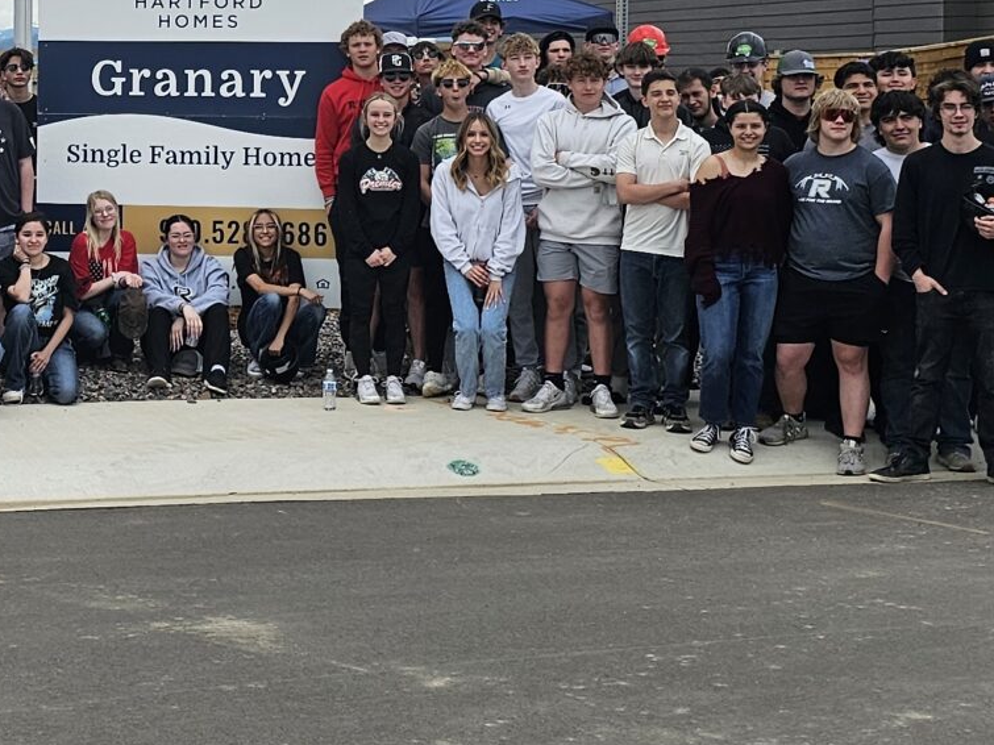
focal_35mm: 78
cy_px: 84
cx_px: 5
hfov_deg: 24.0
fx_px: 2239
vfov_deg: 18.6
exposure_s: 1/1406
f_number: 1.7
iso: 16
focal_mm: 6.3
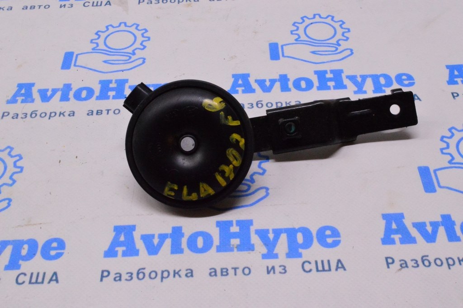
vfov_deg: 28.9
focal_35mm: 46
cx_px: 232
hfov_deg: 42.4
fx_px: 598
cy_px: 154
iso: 6400
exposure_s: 1/40
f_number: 29
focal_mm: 31
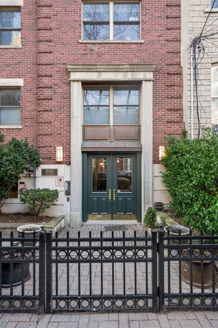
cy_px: 164
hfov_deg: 64.6
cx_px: 109
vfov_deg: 86.9
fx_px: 173
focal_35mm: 19
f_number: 6.3
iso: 200
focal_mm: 19
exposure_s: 1/15
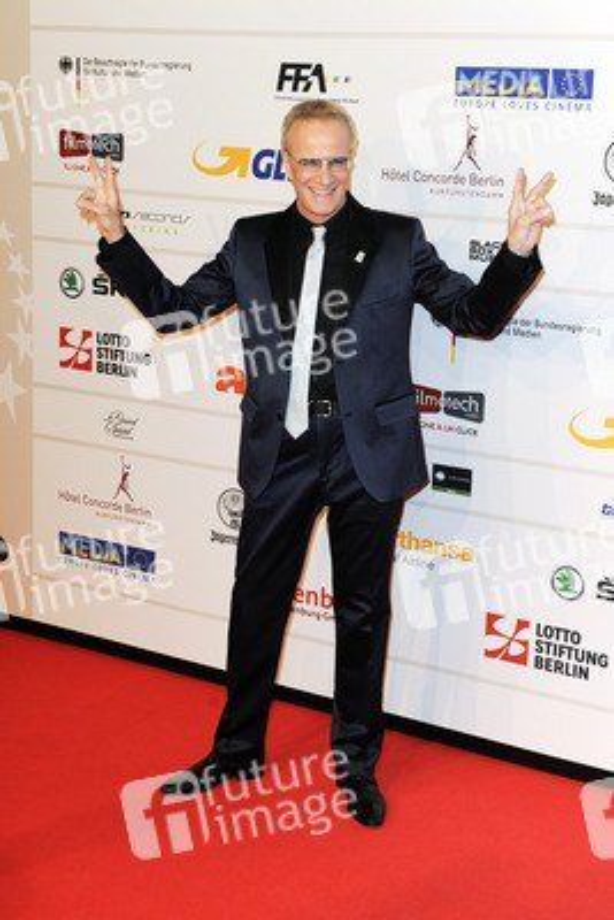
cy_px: 460
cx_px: 307
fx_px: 1482
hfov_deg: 23.4
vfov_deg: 34.5
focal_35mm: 58
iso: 800
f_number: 5.6
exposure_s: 1/250
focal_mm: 58
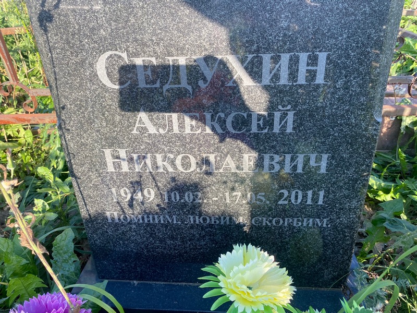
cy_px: 156
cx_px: 208
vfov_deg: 53.1
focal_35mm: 26
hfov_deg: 67.3
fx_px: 313
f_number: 1.8
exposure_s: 1/337
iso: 32
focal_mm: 4.25
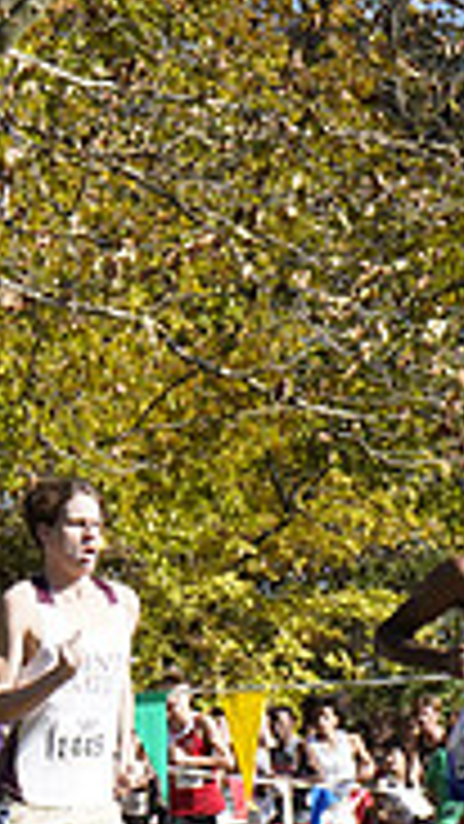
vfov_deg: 9.2
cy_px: 736
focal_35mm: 233
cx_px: -824
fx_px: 5094
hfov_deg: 5.0
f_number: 7.1
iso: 1600
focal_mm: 70
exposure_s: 1/2500
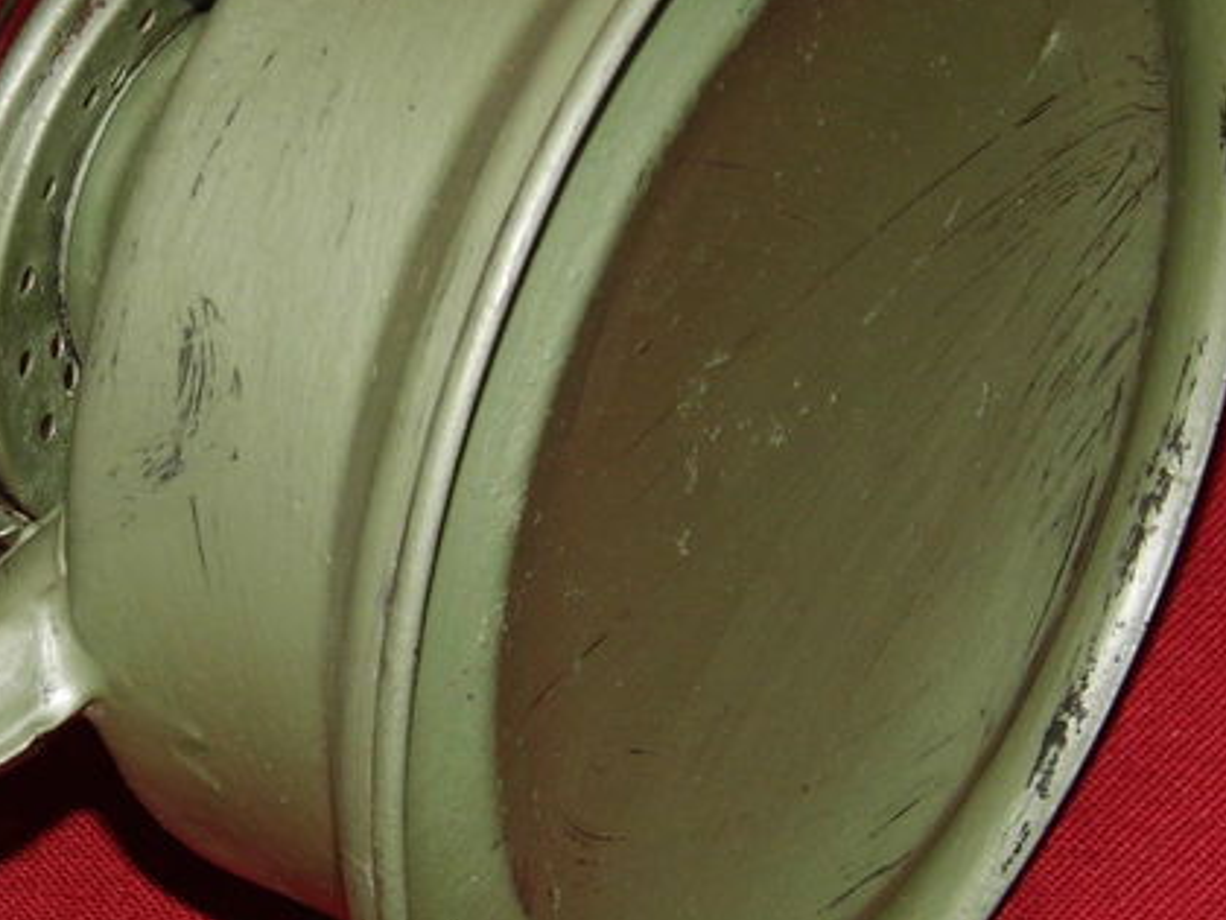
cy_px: 263
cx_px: -12
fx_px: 4888
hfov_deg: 14.1
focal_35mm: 138
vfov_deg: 10.7
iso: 100
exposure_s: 1/60
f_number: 3.9
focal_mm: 10.4
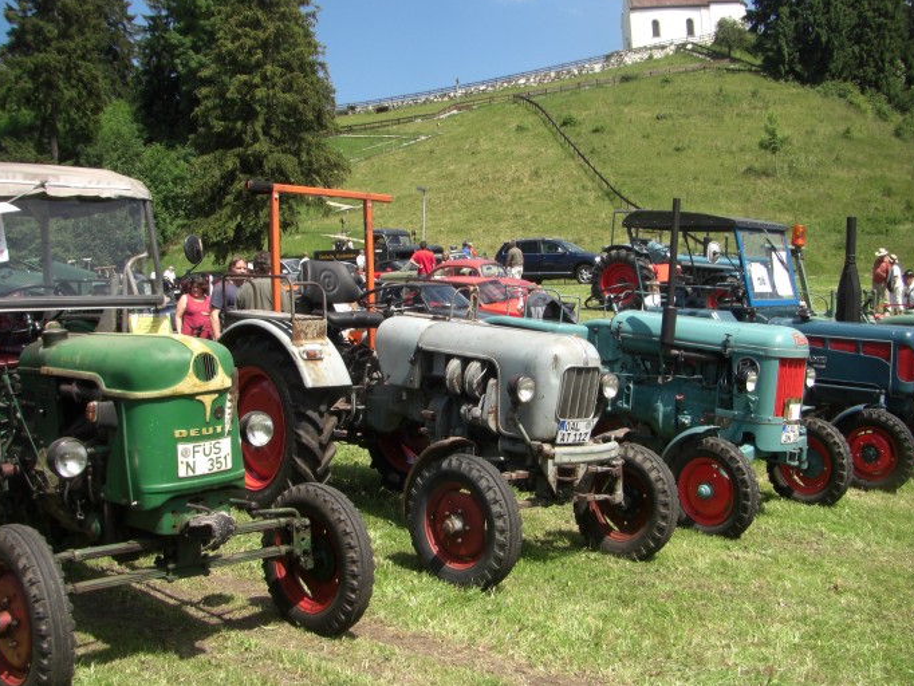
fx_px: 1030
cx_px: 457
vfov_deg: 36.8
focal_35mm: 39
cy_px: 337
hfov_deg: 47.8
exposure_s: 1/250
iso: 64
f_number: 4.6
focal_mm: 6.3
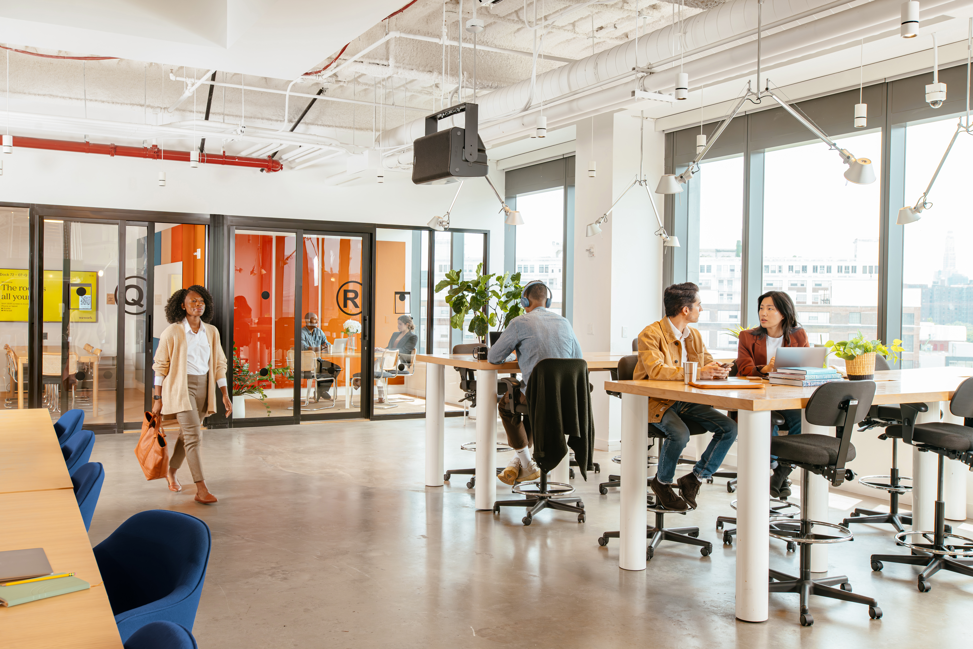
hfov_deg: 54.4
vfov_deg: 37.9
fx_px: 946
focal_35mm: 35
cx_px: 486
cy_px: 324
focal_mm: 35
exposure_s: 1/80
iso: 800
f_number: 8
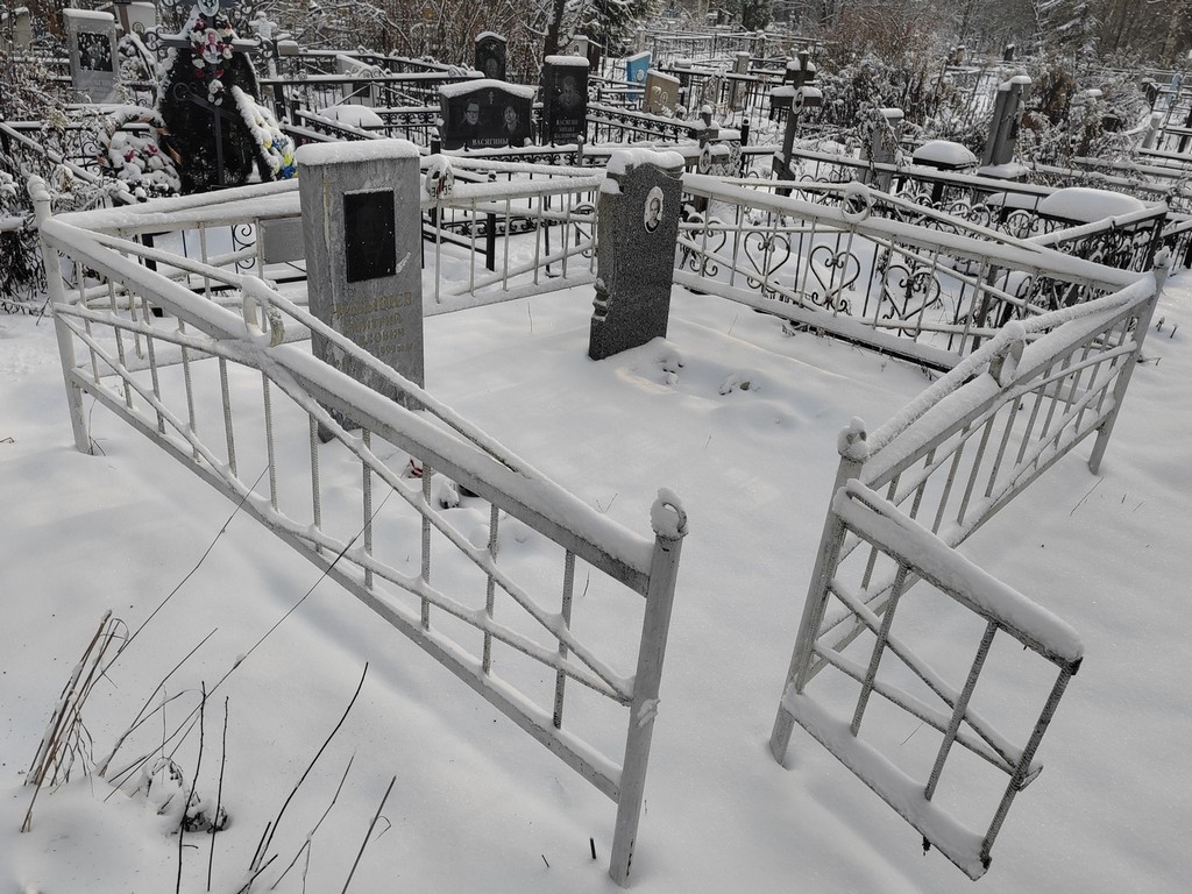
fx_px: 930
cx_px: 596
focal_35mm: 27
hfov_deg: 65.3
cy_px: 447
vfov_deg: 51.4
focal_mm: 5.52
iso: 115
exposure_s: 1/804
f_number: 1.9
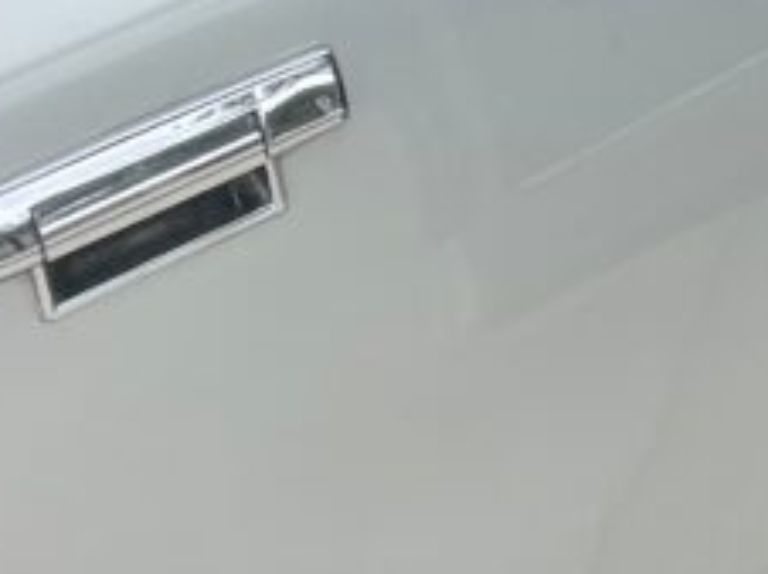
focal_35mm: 118
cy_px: -448
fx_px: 2615
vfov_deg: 11.6
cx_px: 1363
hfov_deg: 14.7
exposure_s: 1/1247
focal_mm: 4.2
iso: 32
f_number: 1.6
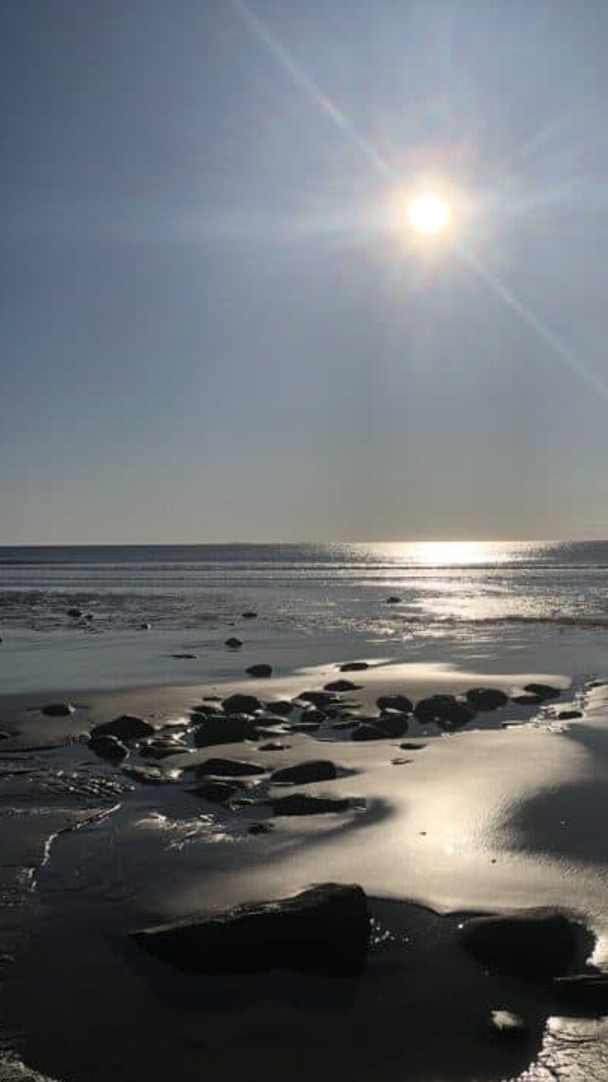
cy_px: 555
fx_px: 1003
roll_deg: +0.8
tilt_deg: +1.4
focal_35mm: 35
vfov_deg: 56.6
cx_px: 444
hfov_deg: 33.1
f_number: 1.8
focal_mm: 3.99
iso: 20
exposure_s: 1/16129
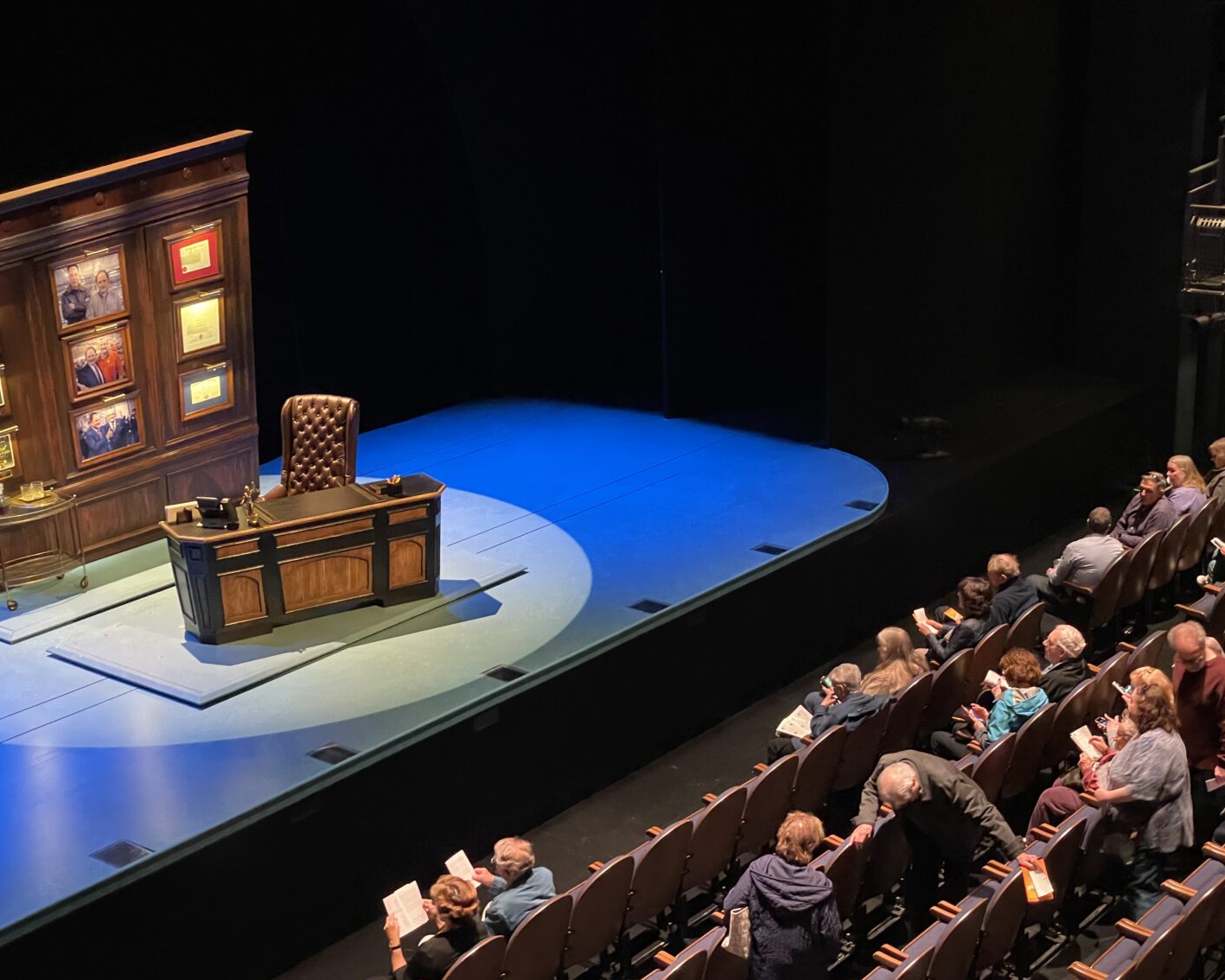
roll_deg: +1.5
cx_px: 630
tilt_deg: -16.1
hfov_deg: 34.1
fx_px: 1994
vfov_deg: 27.6
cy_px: 491
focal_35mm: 55
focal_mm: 6
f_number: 2
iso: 1000
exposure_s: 1/30
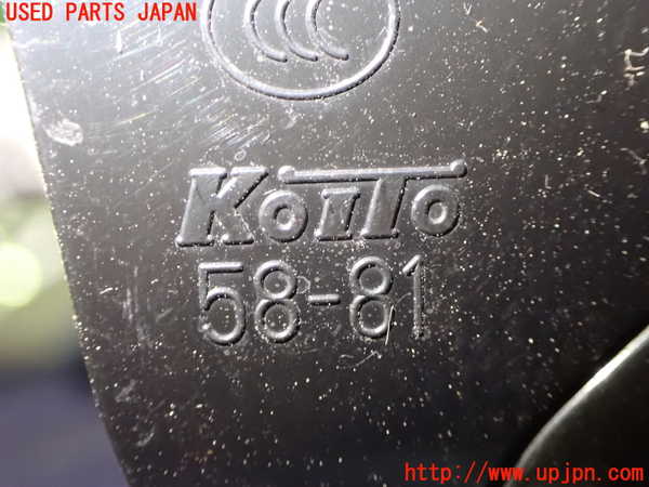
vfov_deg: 32.9
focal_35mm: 44
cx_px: 324
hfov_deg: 42.9
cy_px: 244
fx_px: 825
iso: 1600
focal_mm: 7.84
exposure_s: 1/40
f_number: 2.9
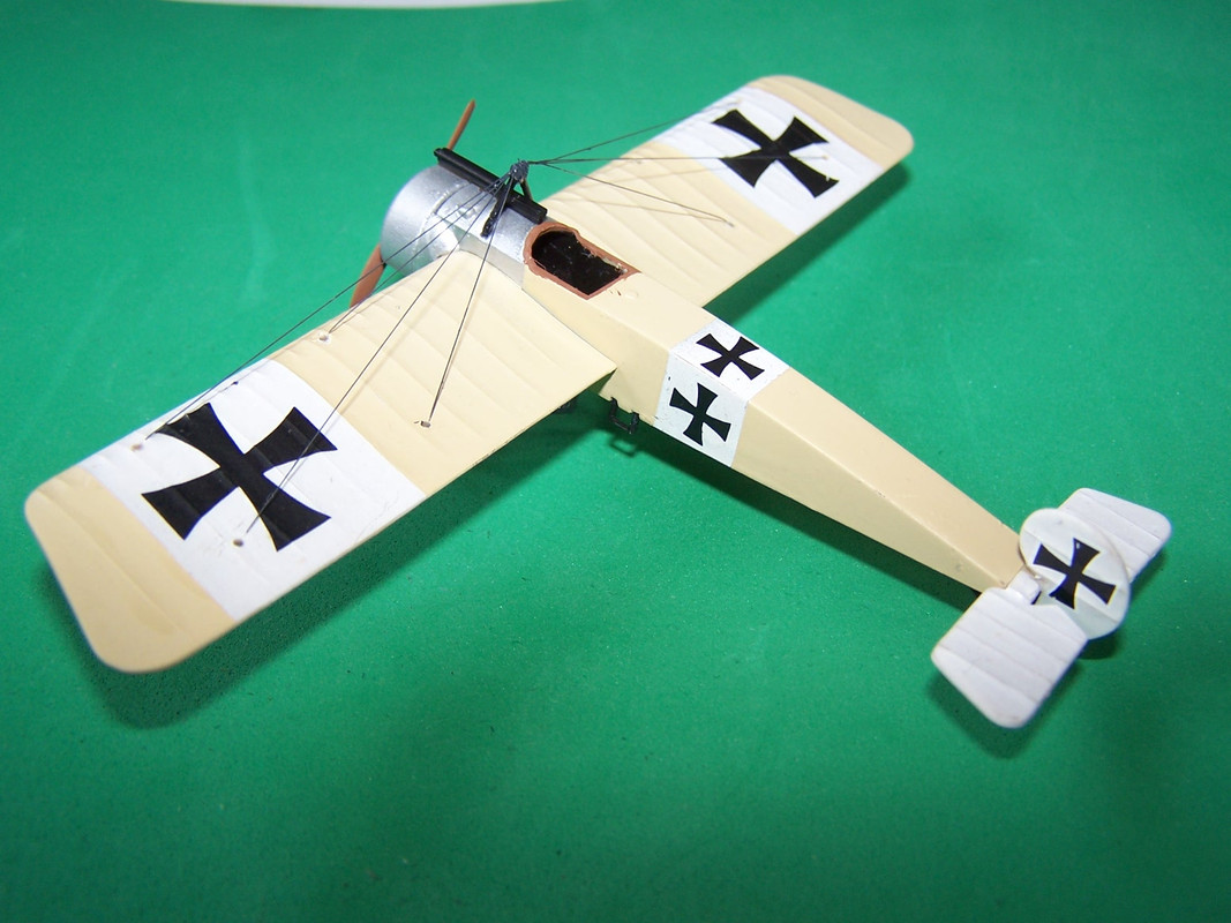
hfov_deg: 49.0
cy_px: 462
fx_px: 1351
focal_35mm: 38
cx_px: 616
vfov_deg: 37.7
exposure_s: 1/60
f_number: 2.8
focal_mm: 6.3
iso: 80
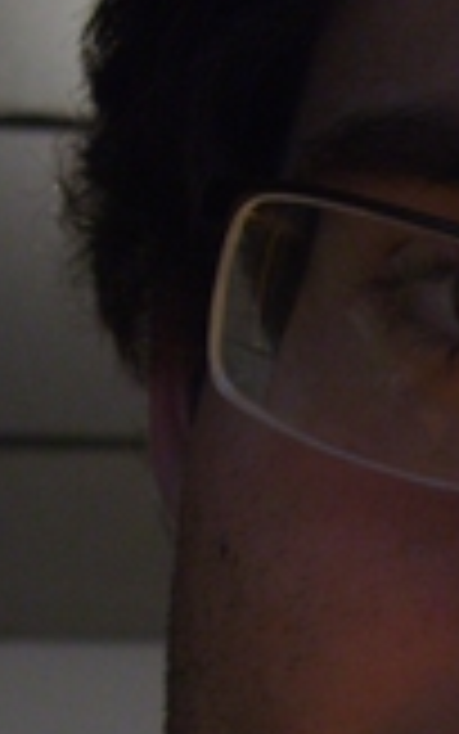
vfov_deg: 19.0
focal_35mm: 109
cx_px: 706
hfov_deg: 11.5
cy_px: 549
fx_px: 2180
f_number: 2.8
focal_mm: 7.8
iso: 200
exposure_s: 1/45
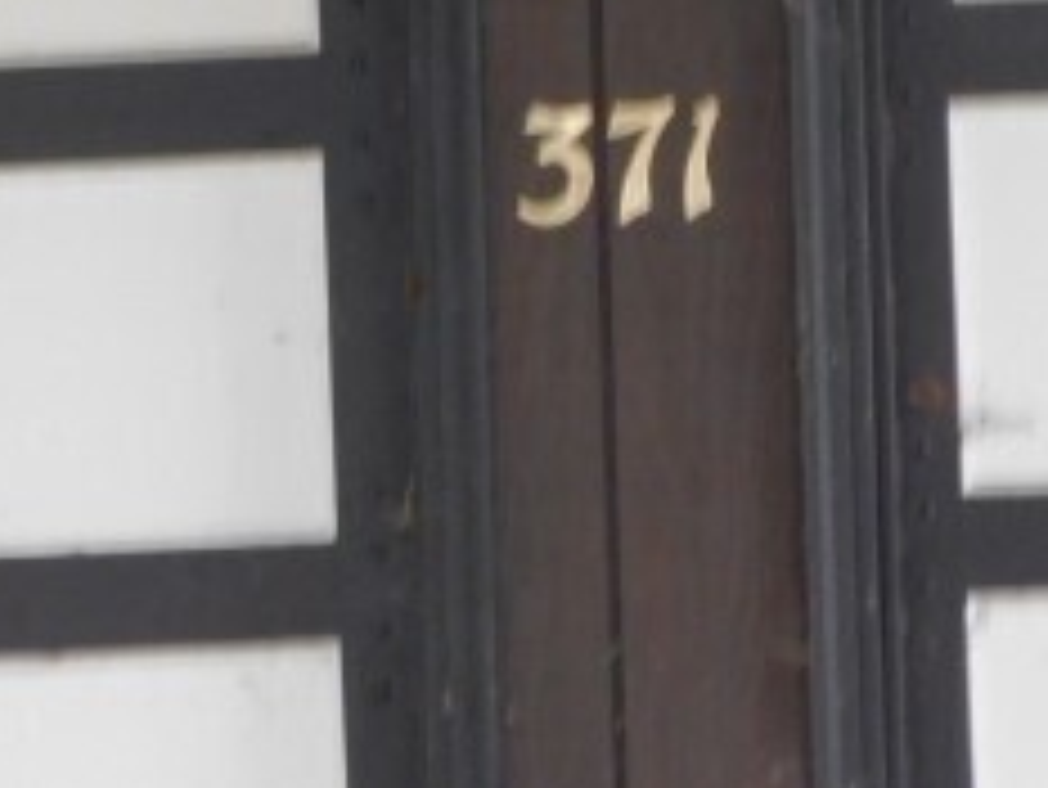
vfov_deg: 2.9
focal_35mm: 506
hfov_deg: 3.9
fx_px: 15327
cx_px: 405
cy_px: 419
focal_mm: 32.7
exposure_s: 1/25
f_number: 5.4
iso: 400
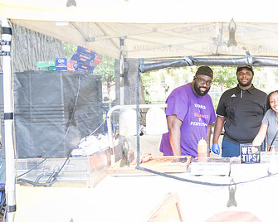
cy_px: 112
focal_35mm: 39
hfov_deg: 44.1
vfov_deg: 38.2
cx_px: 232
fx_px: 321
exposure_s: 1/200
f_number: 2.8
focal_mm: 24
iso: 1000
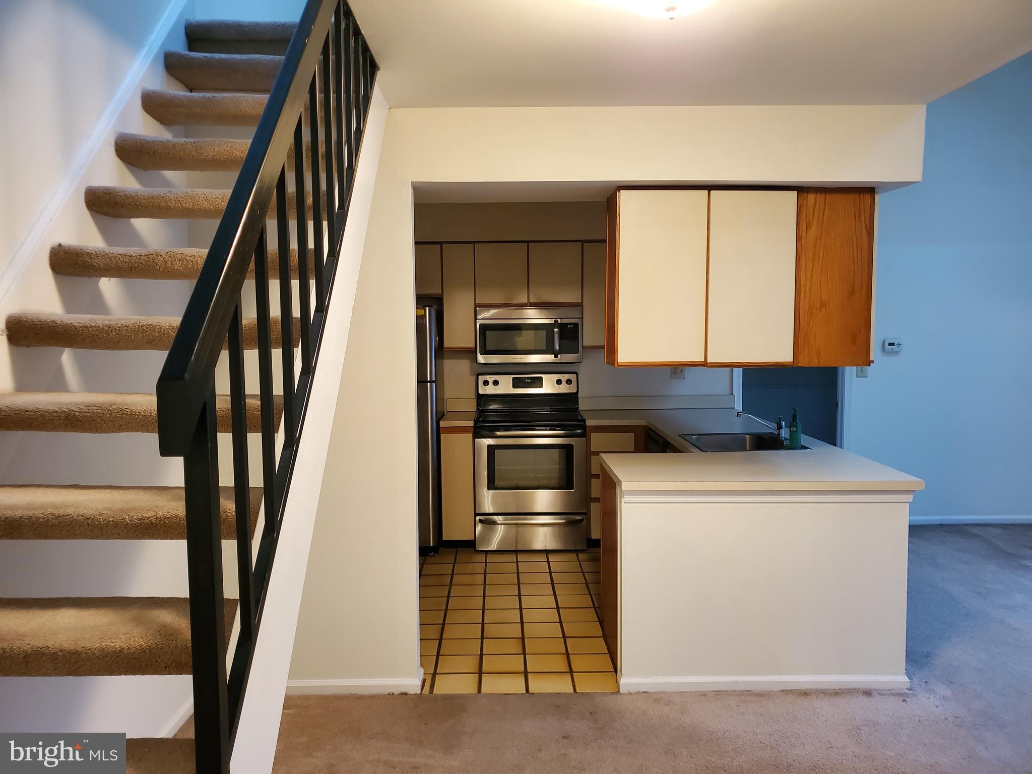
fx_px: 775
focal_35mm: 26
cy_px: 387
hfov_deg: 67.3
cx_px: 516
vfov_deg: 53.1
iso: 250
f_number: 1.5
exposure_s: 1/40
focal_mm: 4.3
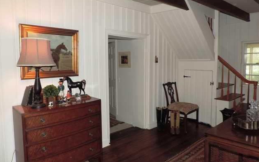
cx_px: 131
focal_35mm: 26
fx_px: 183
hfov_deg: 70.4
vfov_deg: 47.5
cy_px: 75
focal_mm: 4.3
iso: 200
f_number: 3
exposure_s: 1/30
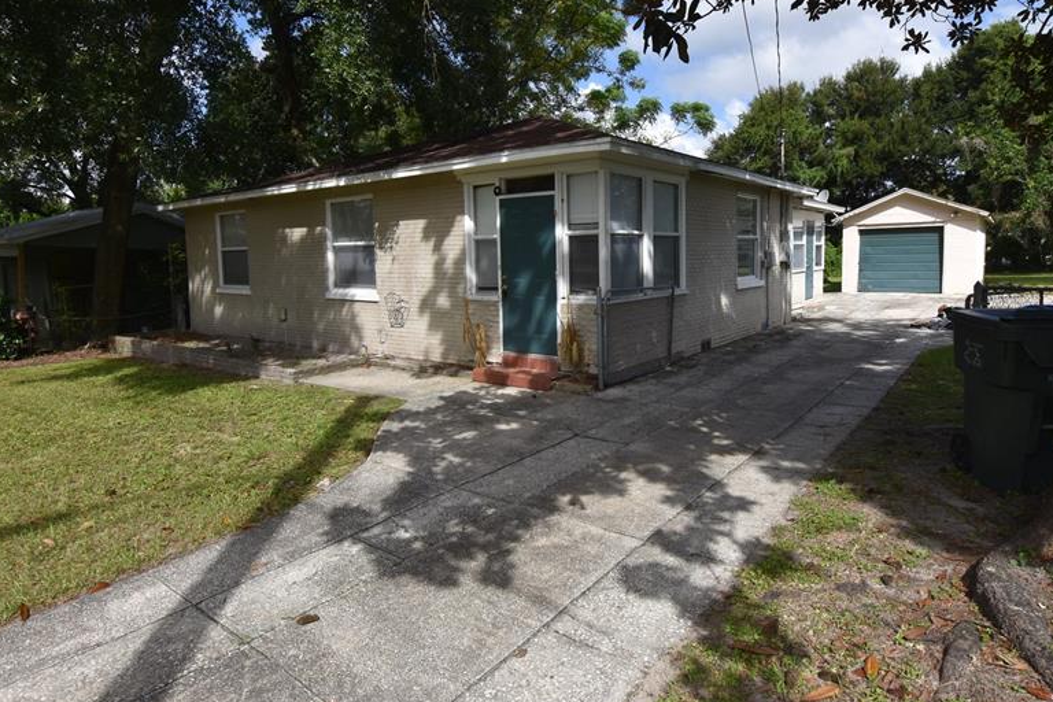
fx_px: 585
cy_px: 304
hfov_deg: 83.9
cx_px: 558
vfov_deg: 61.7
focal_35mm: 20
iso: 100
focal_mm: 10
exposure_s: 1/250
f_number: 8
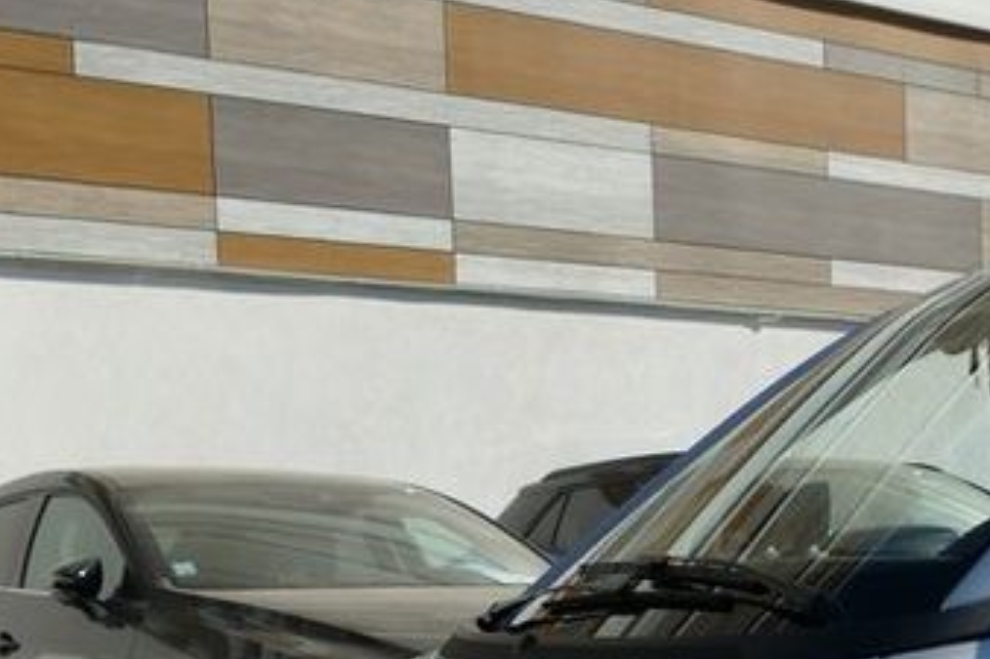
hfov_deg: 25.6
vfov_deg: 17.8
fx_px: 2034
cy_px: 722
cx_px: 1054
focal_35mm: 74
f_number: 3.2
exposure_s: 1/1600
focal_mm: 9.17
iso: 125
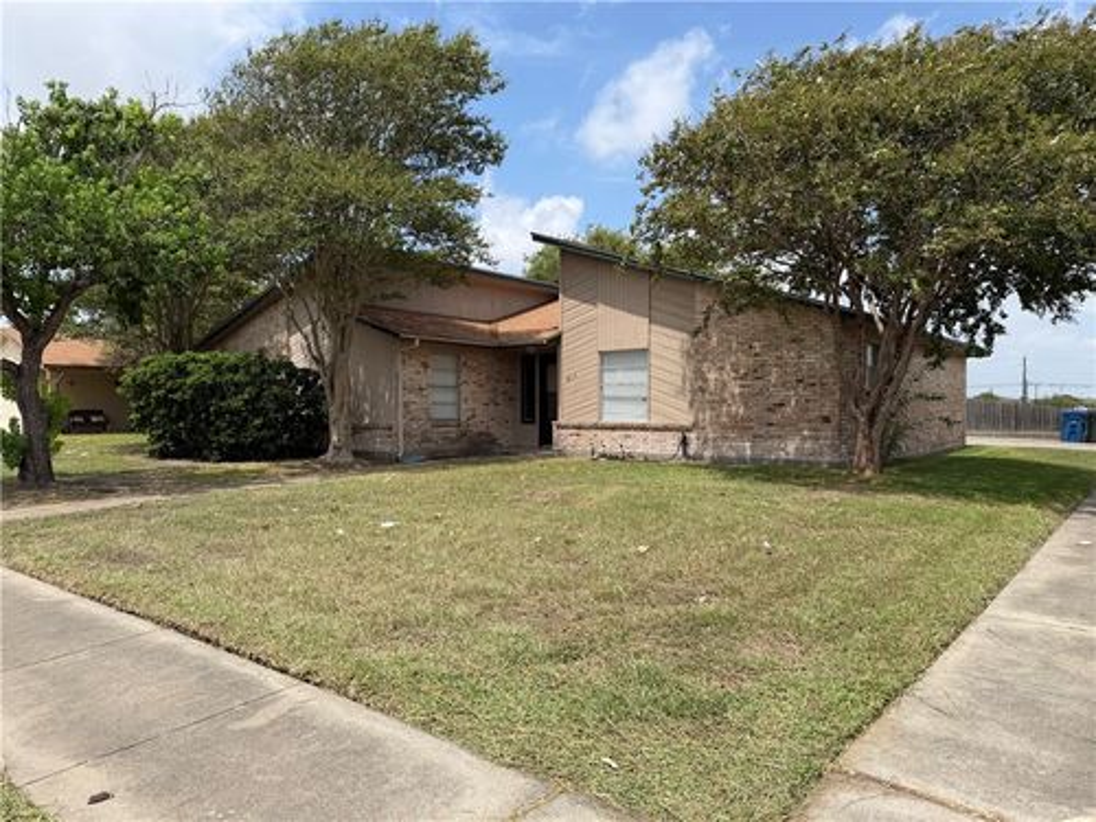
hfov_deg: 71.6
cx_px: 548
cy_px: 411
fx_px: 760
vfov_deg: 56.8
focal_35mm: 24
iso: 80
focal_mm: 6.76
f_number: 1.78
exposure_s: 1/4167
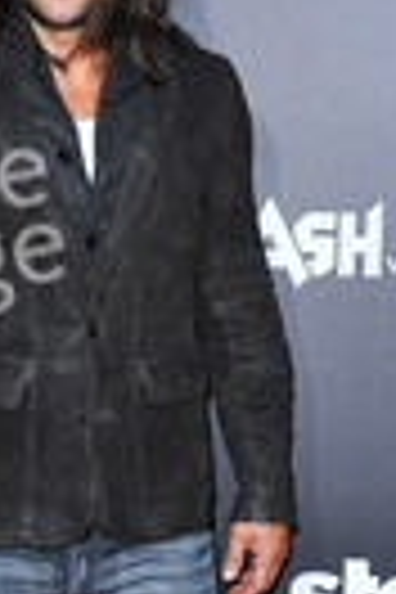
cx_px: -34
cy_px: 482
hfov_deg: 11.2
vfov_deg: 16.8
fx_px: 1996
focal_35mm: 121
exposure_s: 1/320
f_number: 5.6
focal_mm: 40
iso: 640
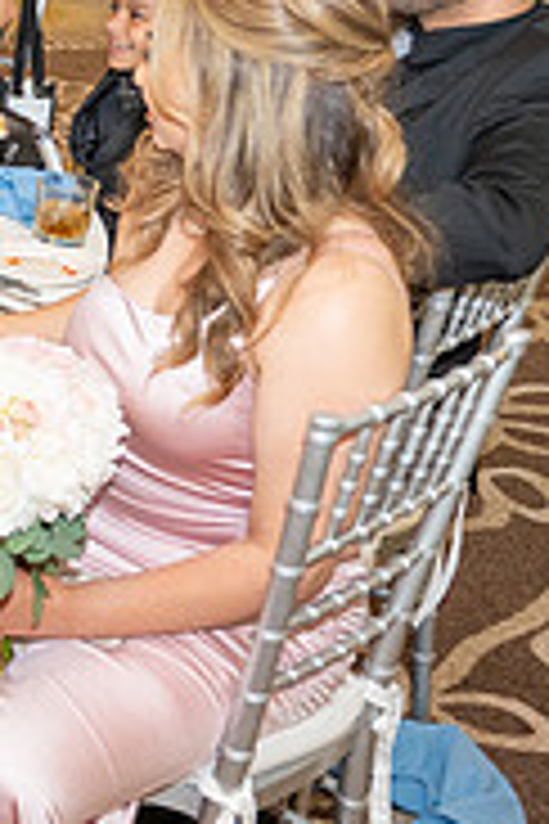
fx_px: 1738
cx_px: -495
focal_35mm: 76
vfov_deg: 26.5
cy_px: 286
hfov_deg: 15.1
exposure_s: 1/125
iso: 800
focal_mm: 24
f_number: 3.5
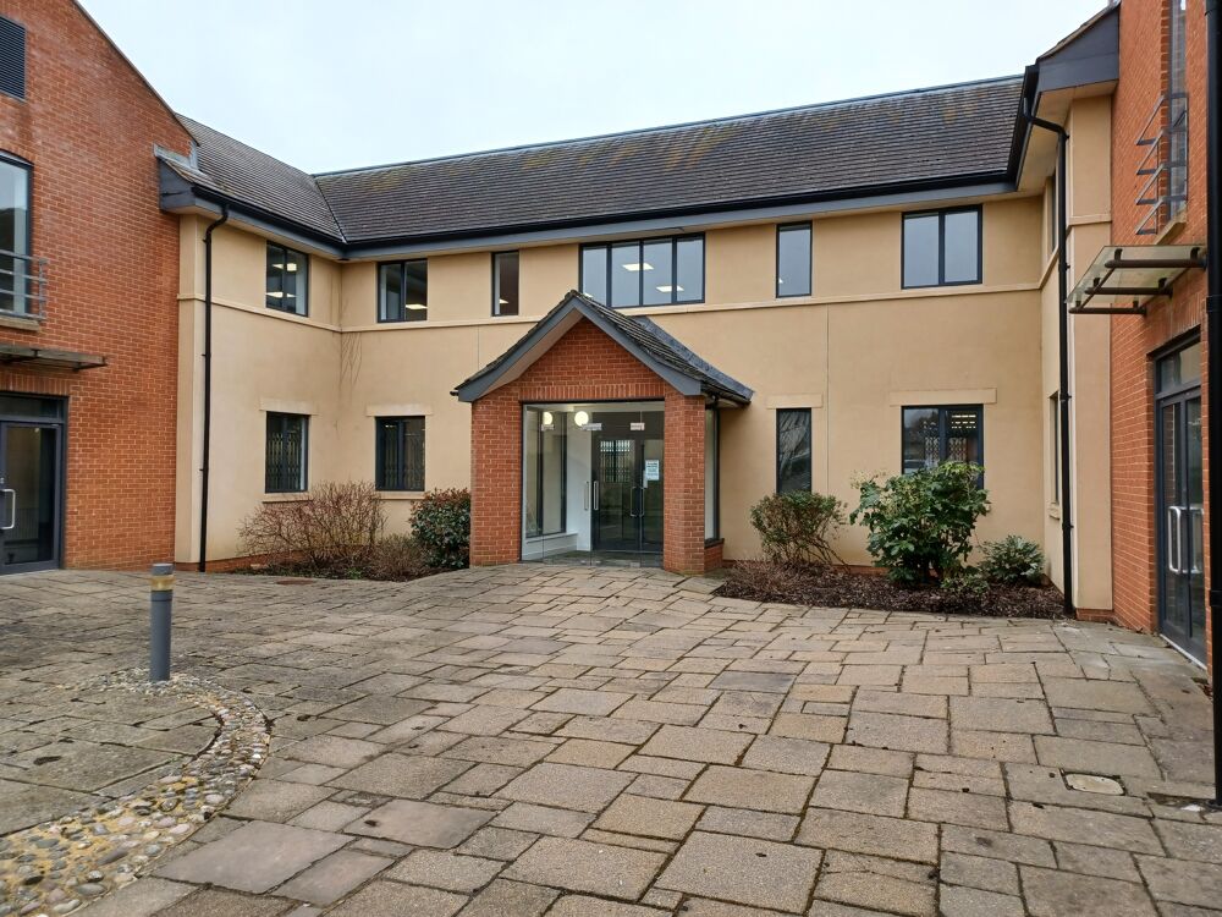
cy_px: 458
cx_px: 611
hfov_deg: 69.4
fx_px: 883
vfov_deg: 54.9
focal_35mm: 25
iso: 32
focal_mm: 4.6
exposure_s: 1/152
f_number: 1.8
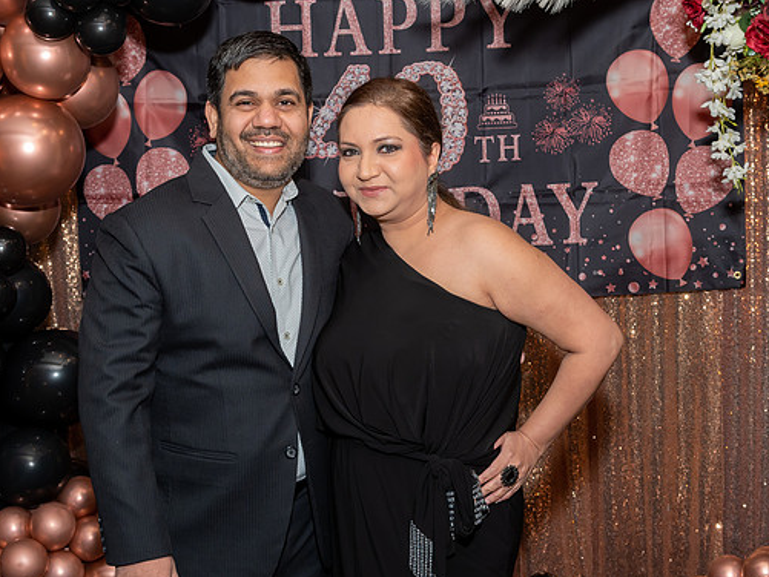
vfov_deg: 25.2
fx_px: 1289
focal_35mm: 58
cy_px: 293
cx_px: 436
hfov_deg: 33.2
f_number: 7.1
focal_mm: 28
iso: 500
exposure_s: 1/250
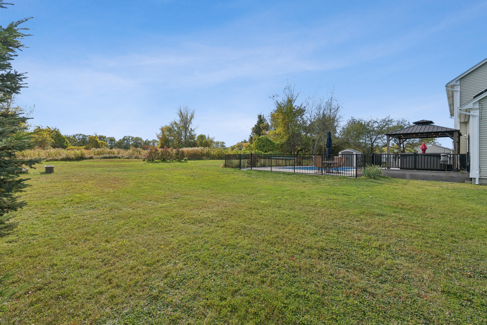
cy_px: 162
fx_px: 217
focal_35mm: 16
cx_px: 244
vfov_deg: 73.8
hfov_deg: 96.7
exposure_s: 1/1000
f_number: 5
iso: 320
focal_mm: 16
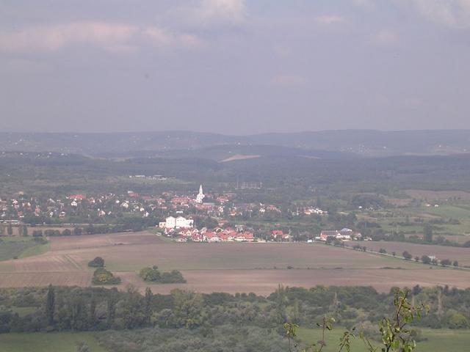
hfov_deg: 17.1
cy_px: 176
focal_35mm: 115
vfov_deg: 12.9
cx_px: 235
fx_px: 1561
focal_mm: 17.4
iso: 100
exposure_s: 1/374
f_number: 4.9
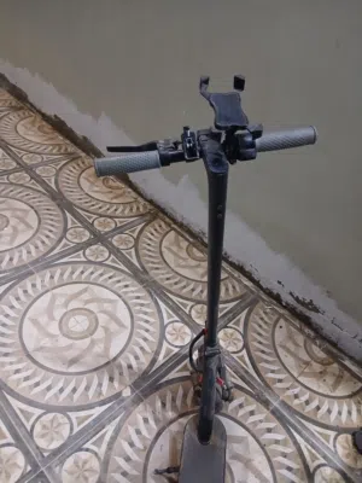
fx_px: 363
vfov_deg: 67.3
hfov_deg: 53.1
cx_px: 181
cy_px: 242
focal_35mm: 26
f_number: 1.8
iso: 800
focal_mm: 3.98
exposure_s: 1/20
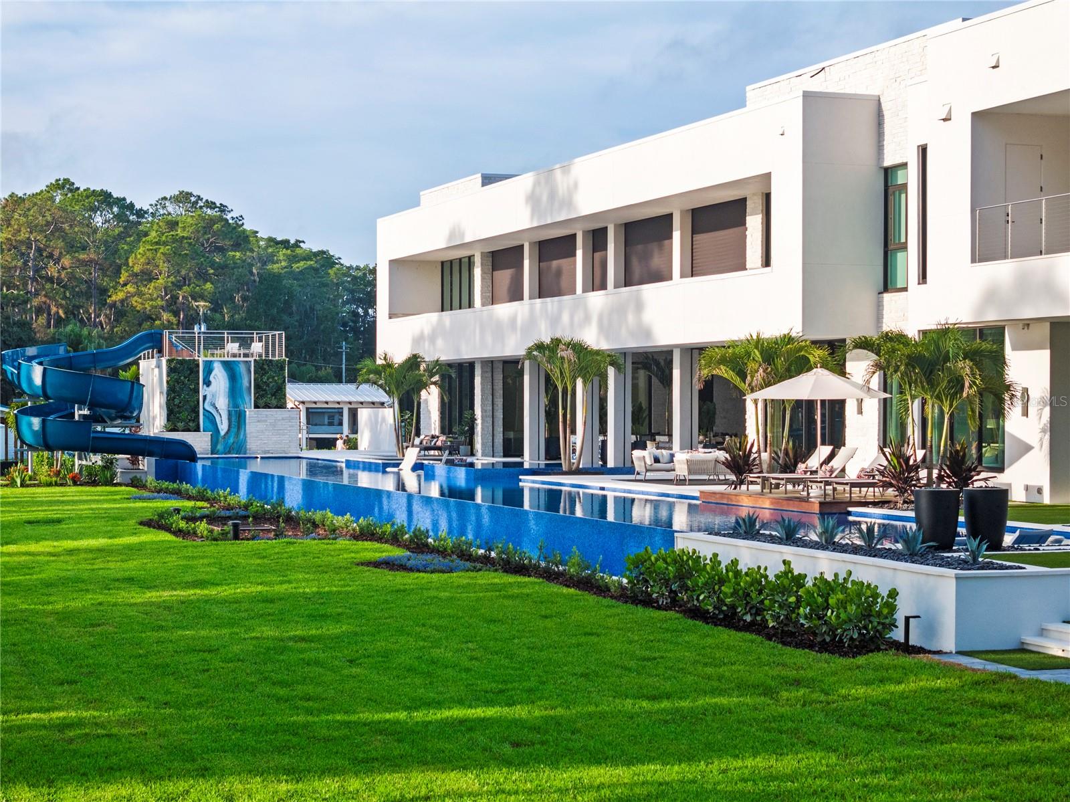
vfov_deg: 21.0
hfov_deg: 27.8
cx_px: 535
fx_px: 2163
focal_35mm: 70
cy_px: 401
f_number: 2.8
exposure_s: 1/80
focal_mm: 19.35
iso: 150
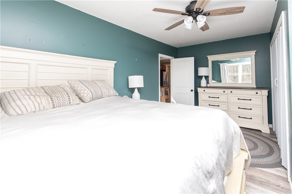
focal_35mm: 15
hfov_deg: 100.4
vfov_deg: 77.3
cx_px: 146
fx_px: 122
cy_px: 97
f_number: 7.1
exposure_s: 1/60
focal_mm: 15
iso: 800
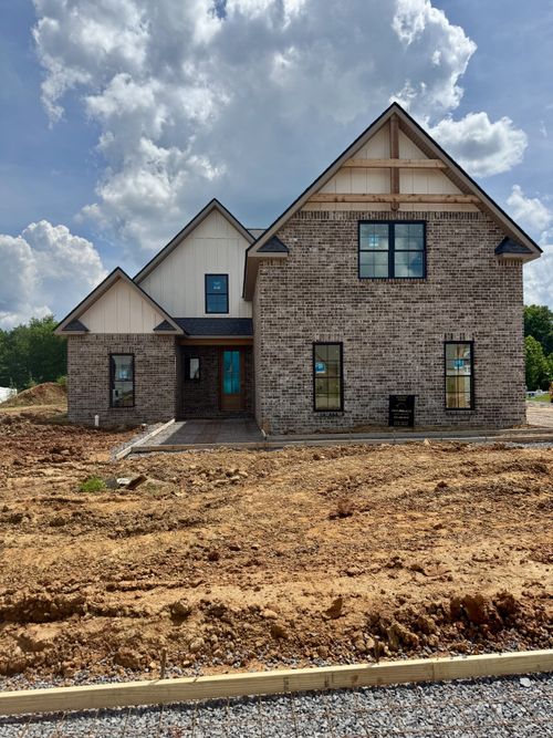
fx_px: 511
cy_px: 369
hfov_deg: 56.8
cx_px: 276
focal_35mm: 24
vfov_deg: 71.6
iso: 80
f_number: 1.78
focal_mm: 6.76
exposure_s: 1/7092
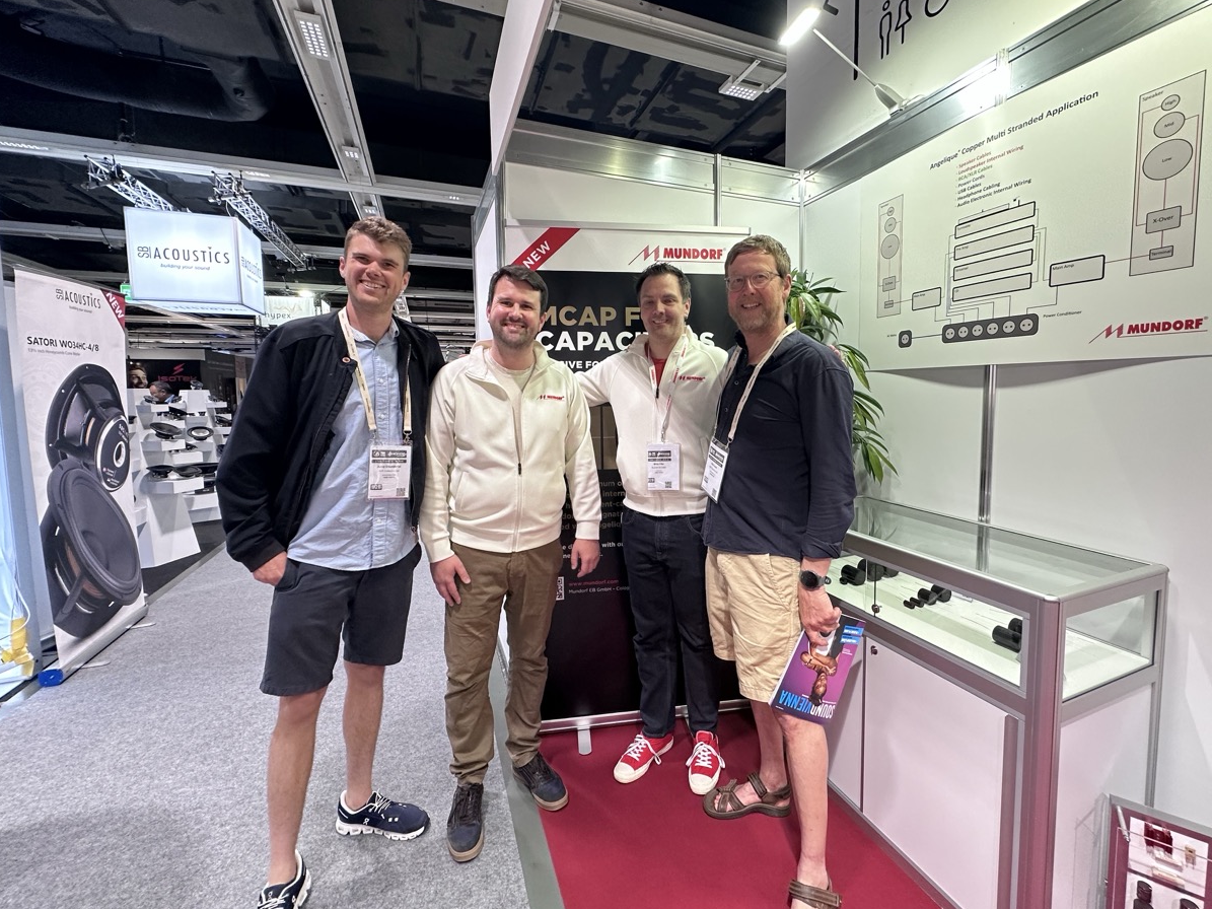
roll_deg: +0.8
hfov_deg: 98.1
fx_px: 525
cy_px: 427
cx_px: 644
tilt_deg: -5.0
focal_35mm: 15
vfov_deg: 81.6
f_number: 2.2
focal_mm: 2.22
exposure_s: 1/100
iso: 200
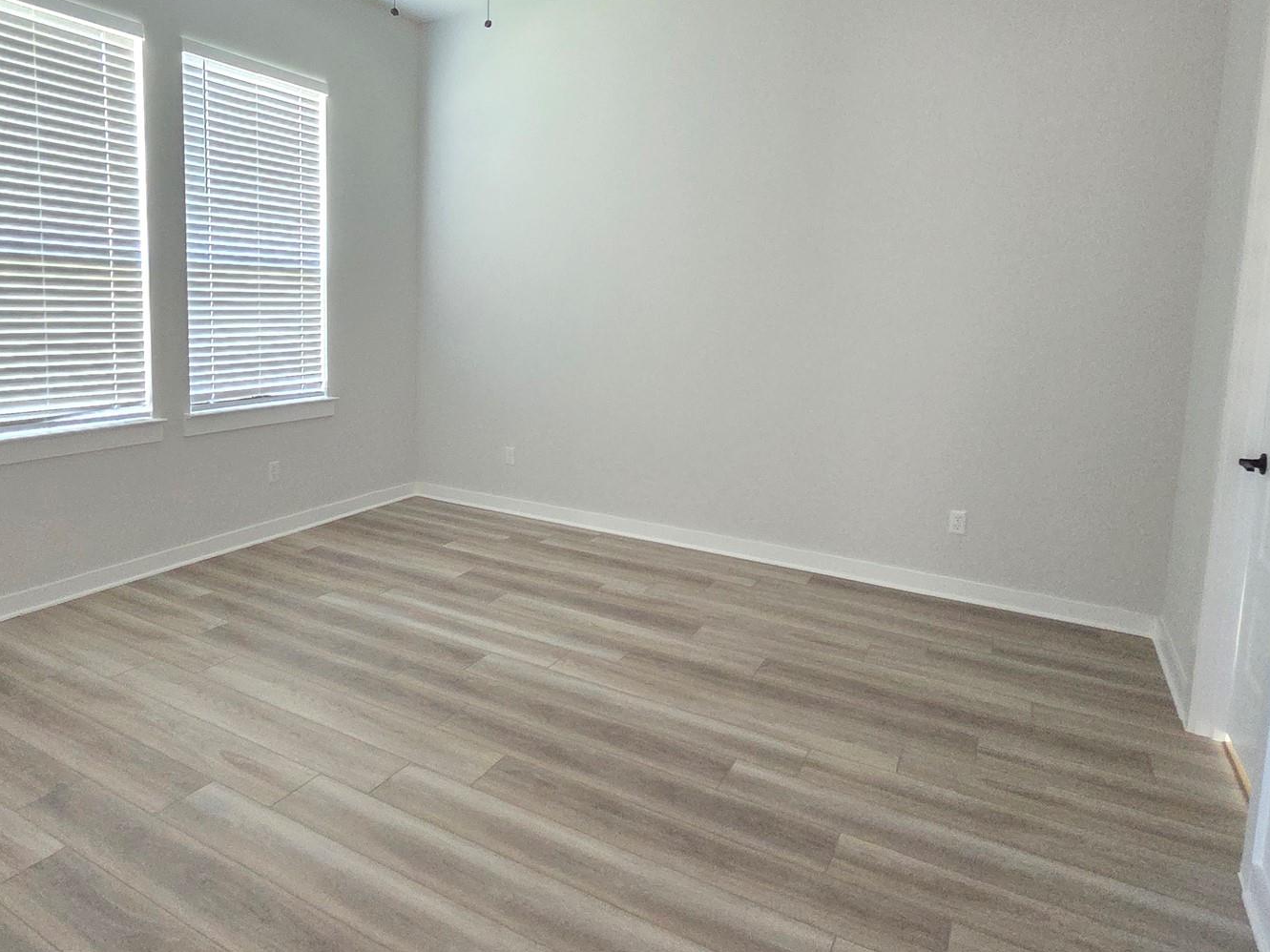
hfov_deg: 81.5
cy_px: 375
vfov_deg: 65.3
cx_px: 576
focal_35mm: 20
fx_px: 734
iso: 1600
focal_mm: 2.2
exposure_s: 1/40
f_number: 2.2
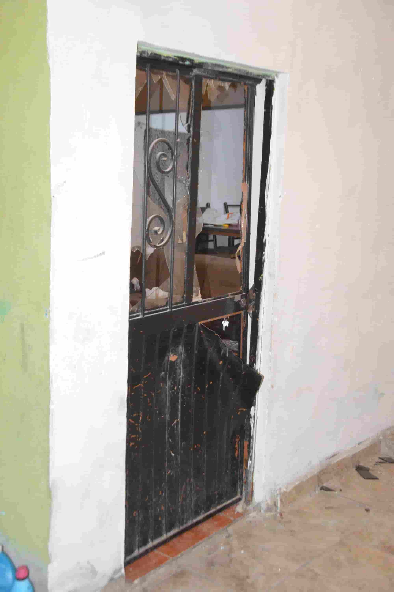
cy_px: 296
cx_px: 197
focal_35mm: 45
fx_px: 740
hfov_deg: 29.8
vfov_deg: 43.6
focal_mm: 30
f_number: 4.2
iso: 3200
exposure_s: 1/60
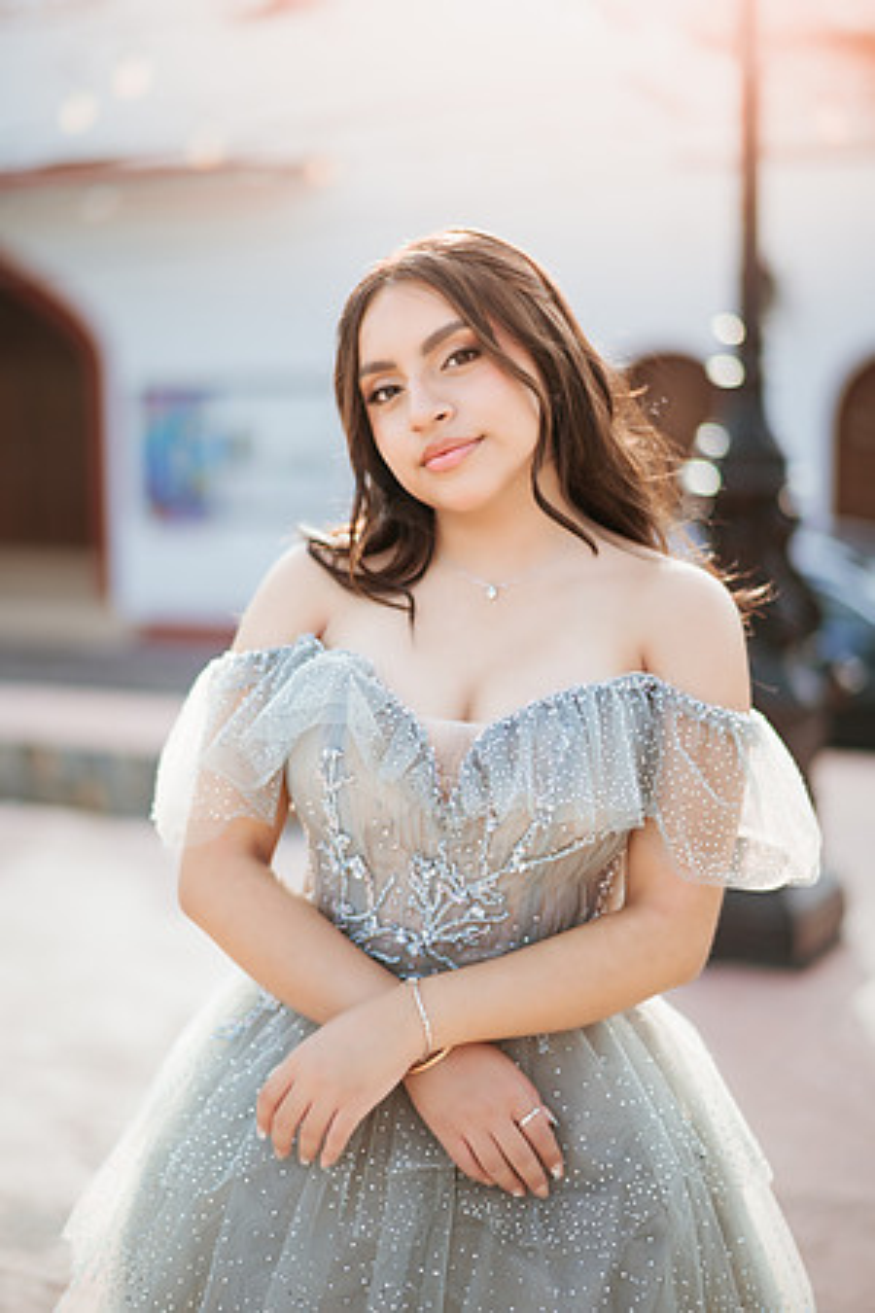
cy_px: 656
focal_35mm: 58
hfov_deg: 23.4
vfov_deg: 34.5
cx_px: 438
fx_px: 2114
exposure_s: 1/2500
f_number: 1.4
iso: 100
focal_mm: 58
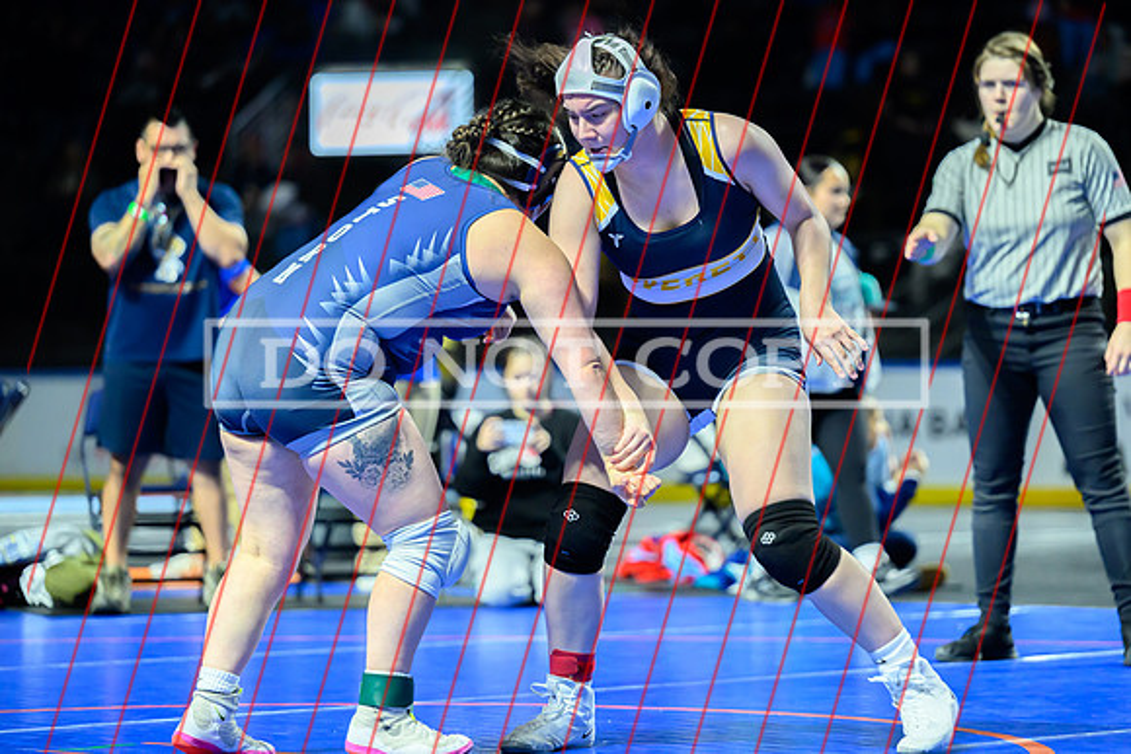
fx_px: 4428
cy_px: 345
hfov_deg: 14.6
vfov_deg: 9.7
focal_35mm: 141
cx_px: 584
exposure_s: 1/640
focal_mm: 130
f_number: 2.8
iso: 4000
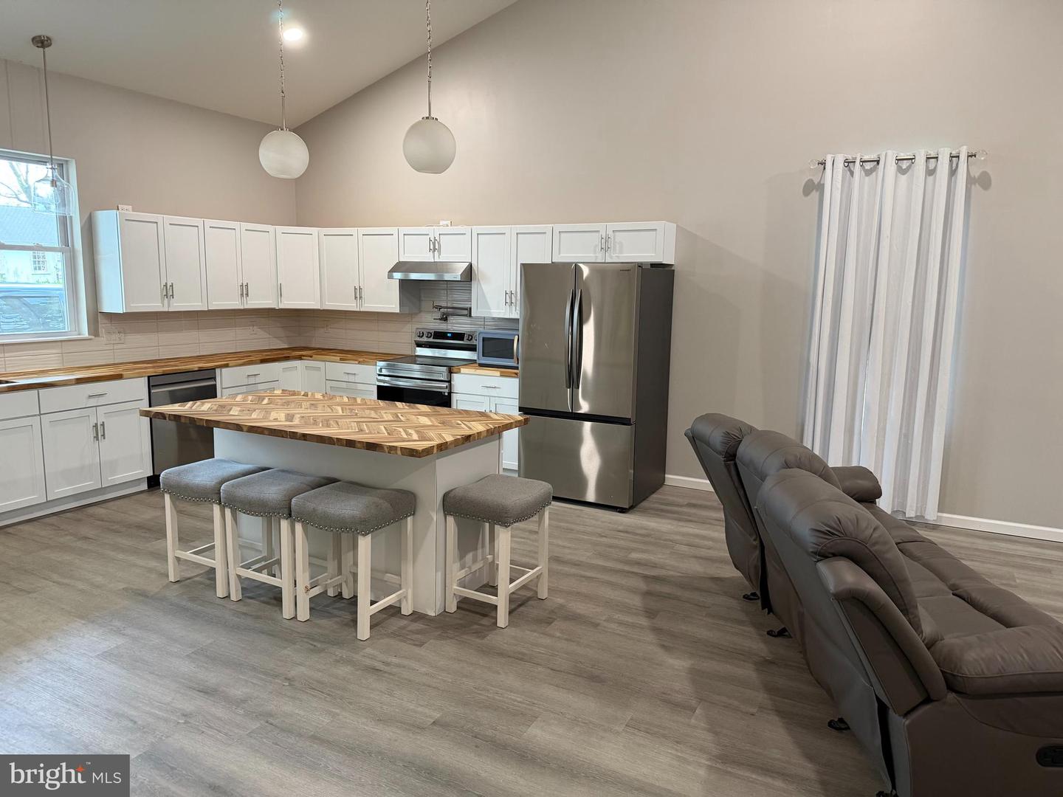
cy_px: 398
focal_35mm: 24
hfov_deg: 71.6
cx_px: 532
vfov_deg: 56.8
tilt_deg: -9.1
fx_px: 737
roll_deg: -0.8
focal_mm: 6.76
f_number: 1.78
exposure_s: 1/60
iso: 320
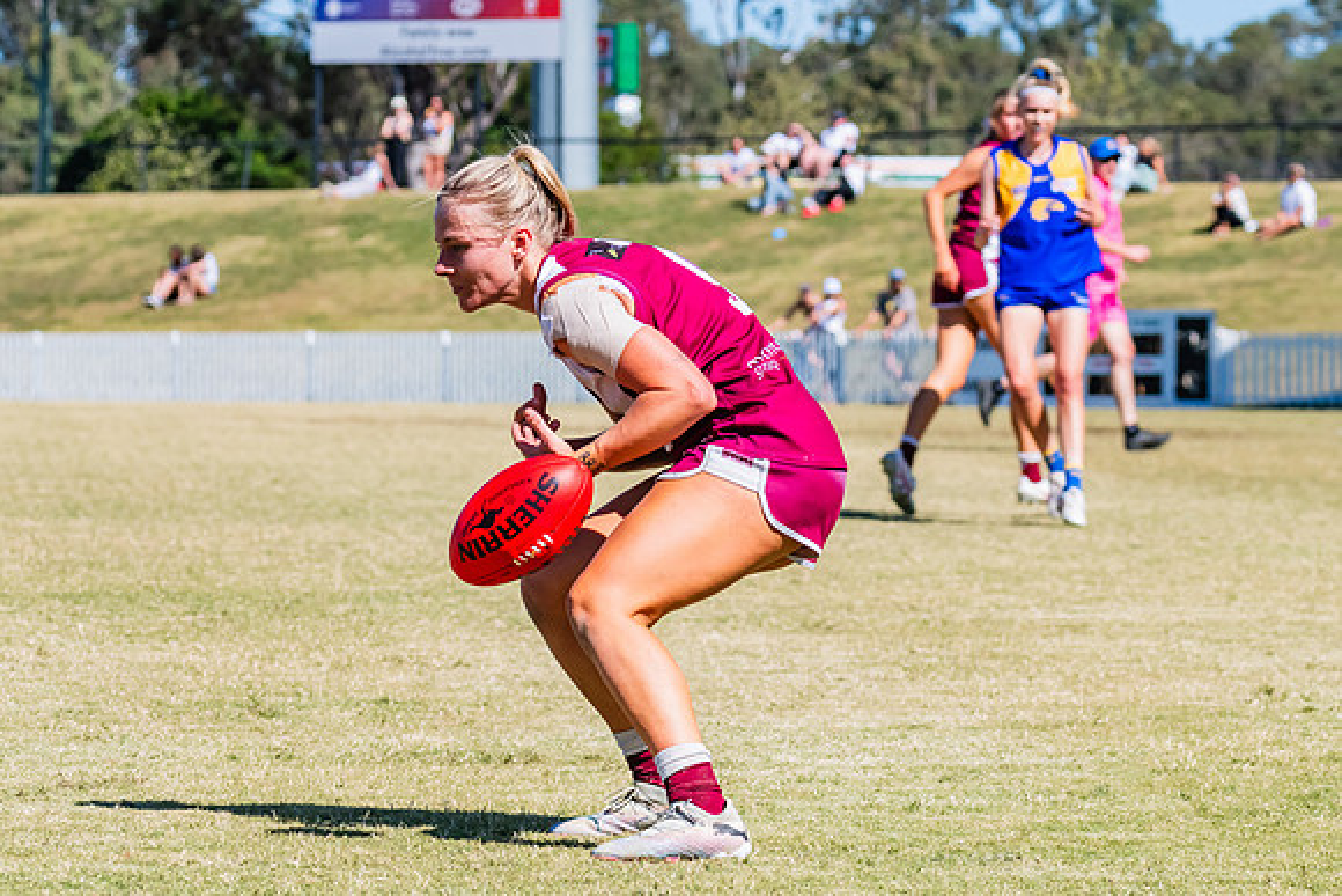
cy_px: 281
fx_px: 9365
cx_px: 417
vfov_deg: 5.5
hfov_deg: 8.2
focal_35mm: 251
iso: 800
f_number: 10
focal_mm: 170
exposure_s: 1/1600
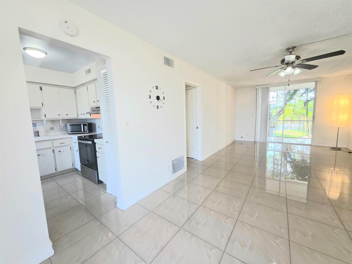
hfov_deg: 106.2
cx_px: 176
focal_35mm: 13
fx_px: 132
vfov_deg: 89.9
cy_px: 132
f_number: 1.9
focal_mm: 2.2
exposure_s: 1/120
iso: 100
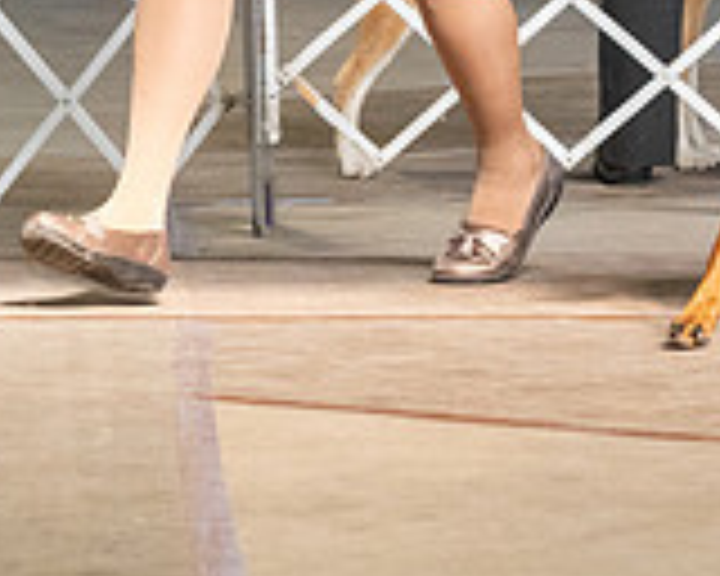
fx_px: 8012
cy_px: -342
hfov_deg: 5.1
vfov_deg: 4.1
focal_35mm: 376
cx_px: 875
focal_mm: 95
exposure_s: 1/400
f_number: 5
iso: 6400
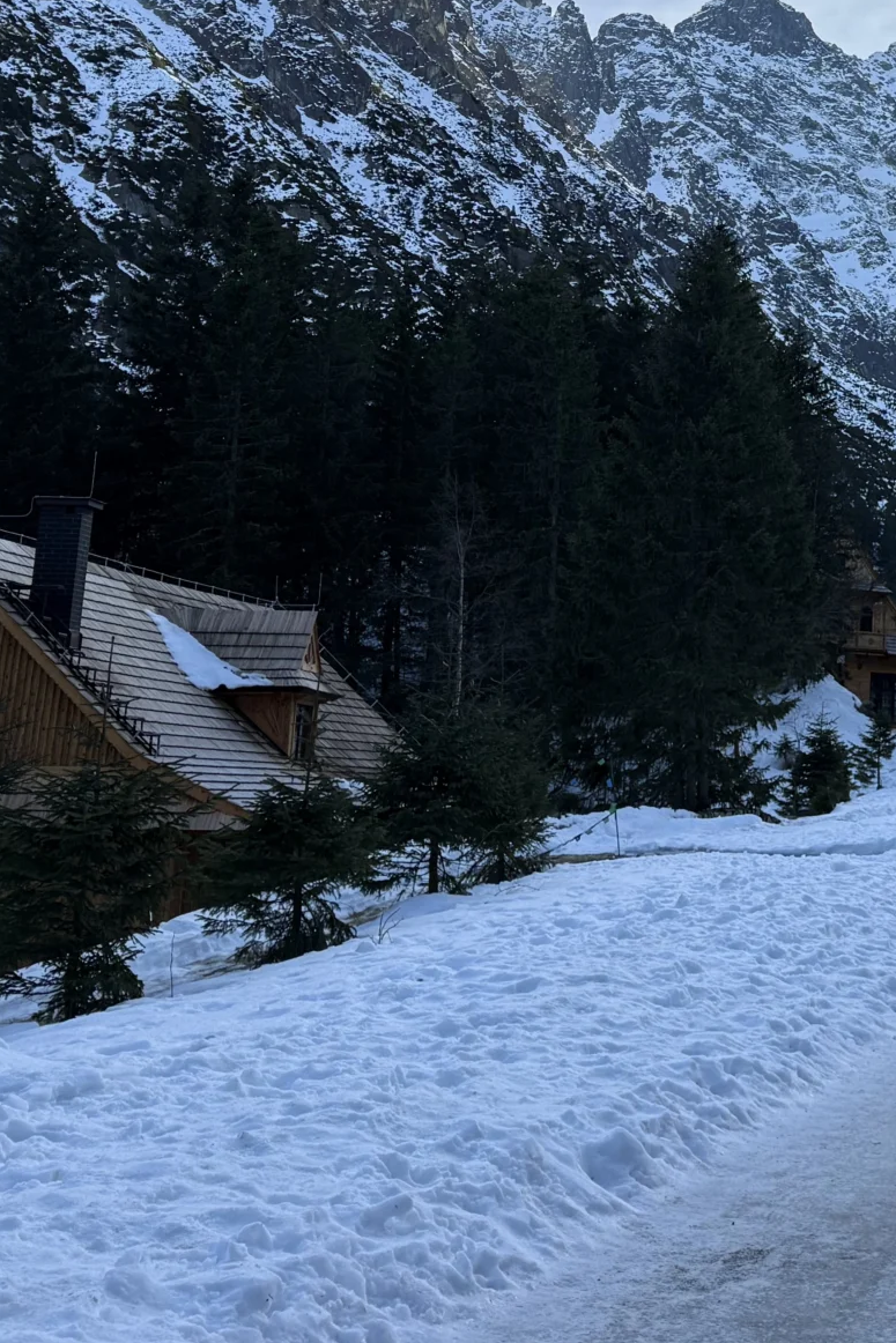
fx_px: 2053
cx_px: 942
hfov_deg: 23.4
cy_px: 384
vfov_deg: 35.6
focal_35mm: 55
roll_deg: -0.9
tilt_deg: +11.9
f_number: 1.78
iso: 100
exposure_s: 1/1855
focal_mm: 6.76
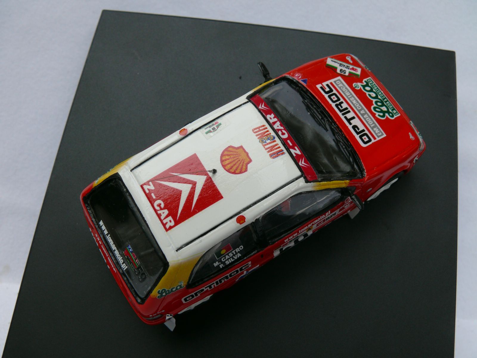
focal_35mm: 35
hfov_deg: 52.6
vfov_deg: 40.7
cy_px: 179
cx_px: 238
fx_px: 482
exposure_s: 1/200
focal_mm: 7.4
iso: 100
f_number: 5
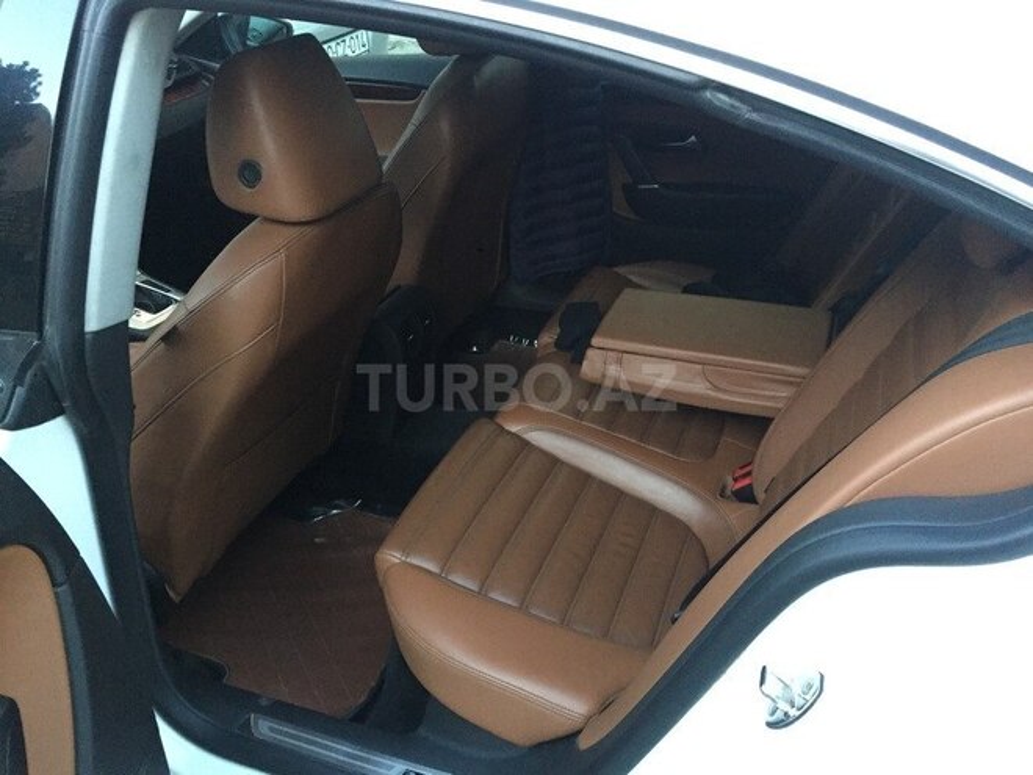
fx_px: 865
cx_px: 516
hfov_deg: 61.7
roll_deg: +2.4
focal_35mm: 29
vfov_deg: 48.2
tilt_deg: -30.3
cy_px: 388
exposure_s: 1/17
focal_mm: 4.15
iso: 320
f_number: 2.2
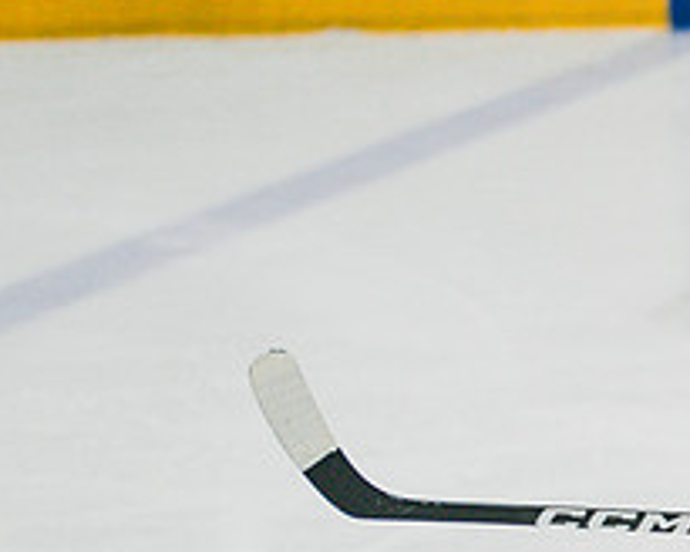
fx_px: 7781
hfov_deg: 5.0
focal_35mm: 381
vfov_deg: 4.1
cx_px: 1074
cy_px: 508
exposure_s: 1/1600
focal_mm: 120
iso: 3200
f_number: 3.2
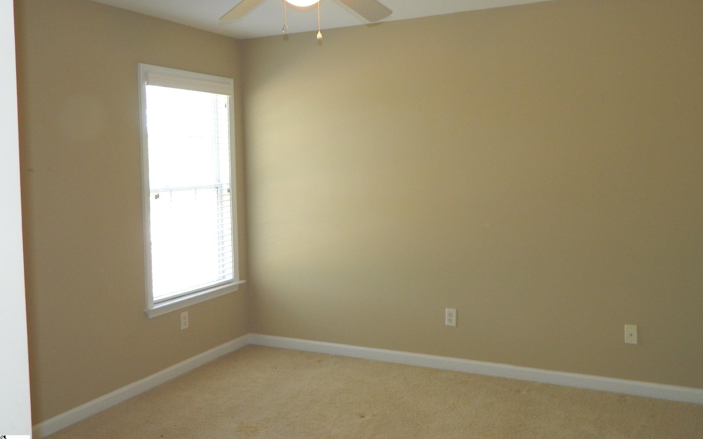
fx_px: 632
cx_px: 351
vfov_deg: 38.2
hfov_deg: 58.1
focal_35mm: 33
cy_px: 181
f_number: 3.2
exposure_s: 1/30
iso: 180
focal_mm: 5.6
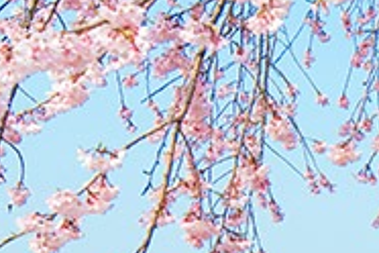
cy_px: 299
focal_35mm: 141
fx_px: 1484
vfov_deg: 9.6
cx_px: 593
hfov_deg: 13.6
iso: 200
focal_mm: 35
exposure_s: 1/100
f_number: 14
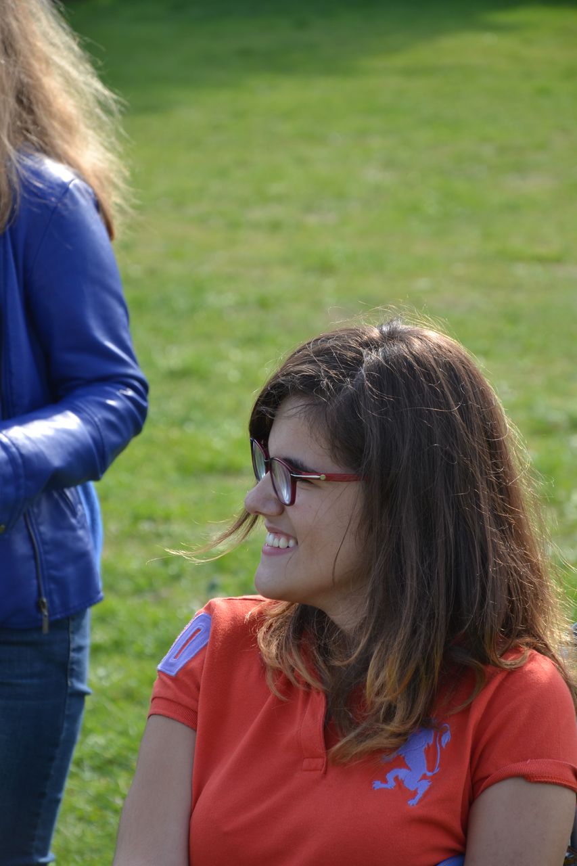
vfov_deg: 13.0
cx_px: 288
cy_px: 433
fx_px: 3787
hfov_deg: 8.7
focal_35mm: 158
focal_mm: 105
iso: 100
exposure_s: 1/160
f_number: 6.3
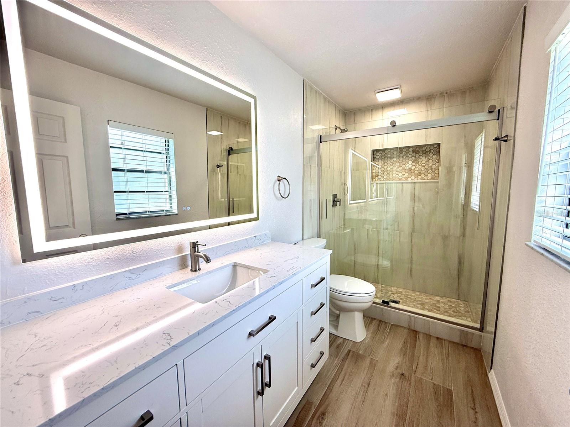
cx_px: 285
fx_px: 231
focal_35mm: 14
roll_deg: +0.3
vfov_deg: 85.7
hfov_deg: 102.1
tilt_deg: -5.5
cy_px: 214
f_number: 2.2
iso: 64
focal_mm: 2.22
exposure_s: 1/137
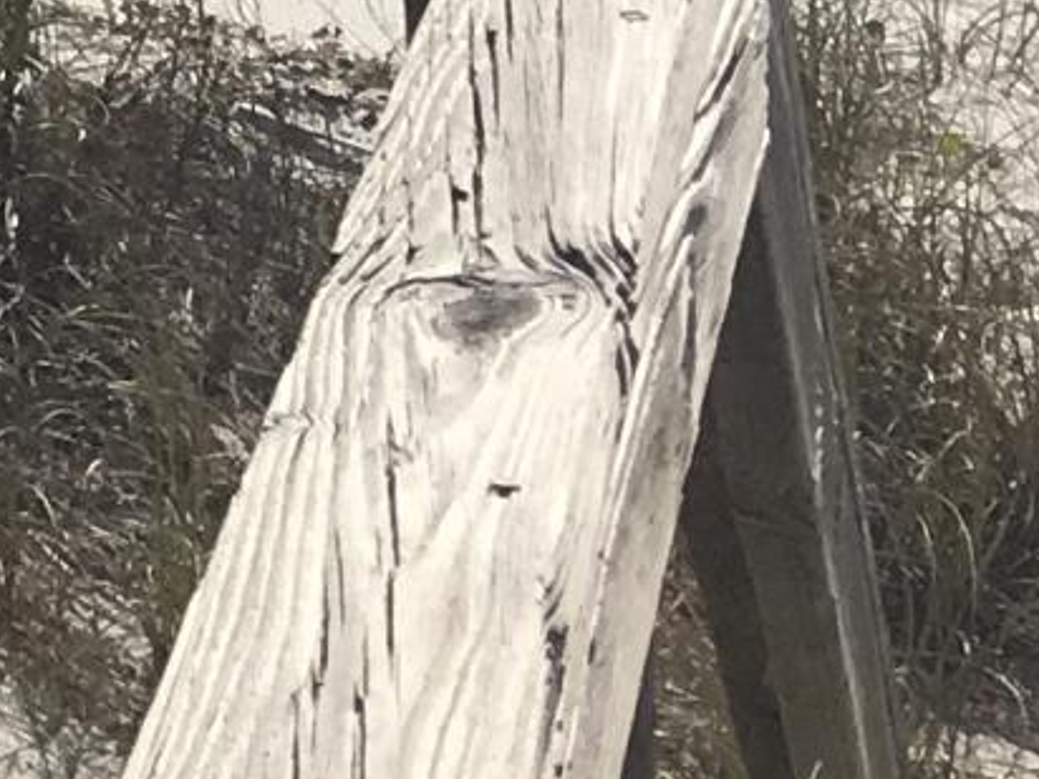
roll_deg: -1.5
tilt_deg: -1.0
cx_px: -1717
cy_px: -1722
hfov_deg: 8.3
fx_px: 6333
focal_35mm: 211
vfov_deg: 6.3
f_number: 2.2
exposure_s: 1/3846
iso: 25
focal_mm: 4.15
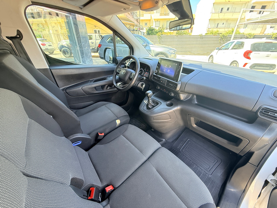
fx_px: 112
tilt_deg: -29.2
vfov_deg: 85.7
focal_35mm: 14
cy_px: 104
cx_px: 138
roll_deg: -0.2
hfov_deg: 102.1
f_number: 2.2
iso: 320
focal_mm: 2.22
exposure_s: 1/99
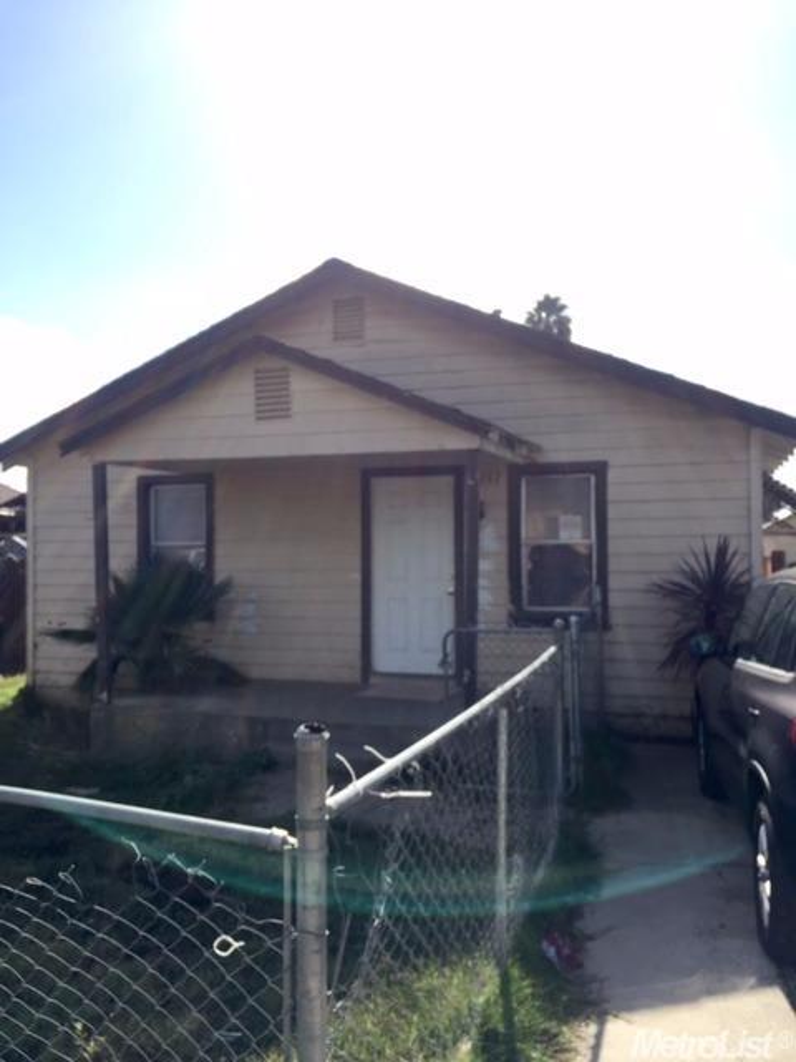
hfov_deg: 48.2
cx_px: 398
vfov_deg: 61.7
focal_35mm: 29
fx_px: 889
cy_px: 531
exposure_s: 1/1041
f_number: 2.2
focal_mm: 4.15
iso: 32
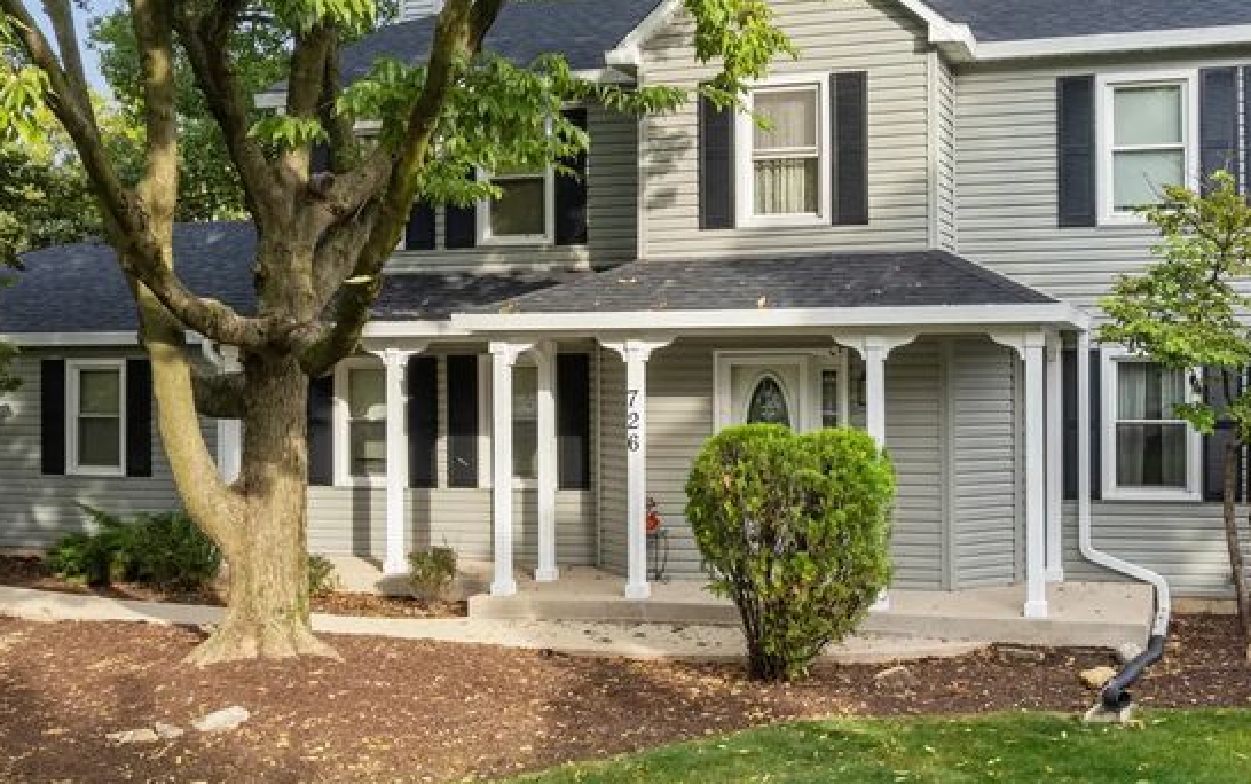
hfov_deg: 46.9
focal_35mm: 42
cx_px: 758
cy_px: 374
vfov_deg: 30.6
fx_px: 1433
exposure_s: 1/320
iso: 110
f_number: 2.8
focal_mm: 8.4
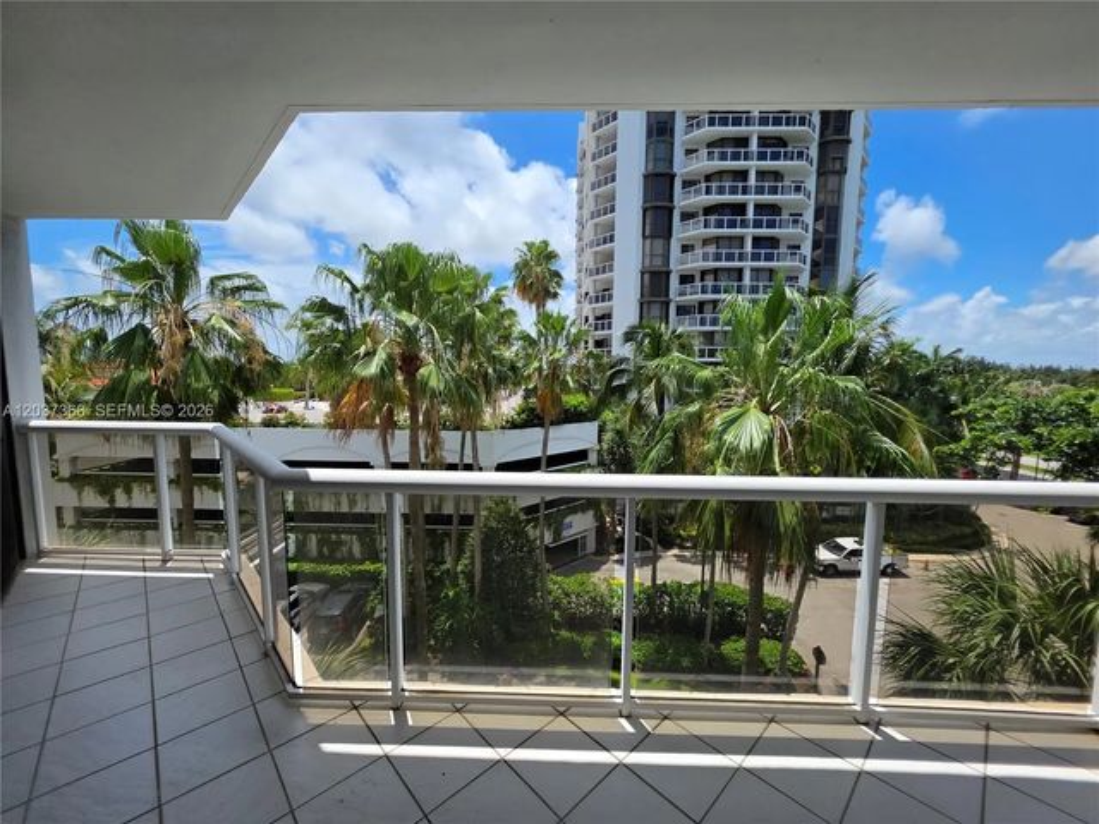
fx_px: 413
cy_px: 412
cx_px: 550
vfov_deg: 89.9
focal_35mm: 13
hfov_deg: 106.2
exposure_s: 1/2929
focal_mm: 2.2
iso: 40
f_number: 1.9
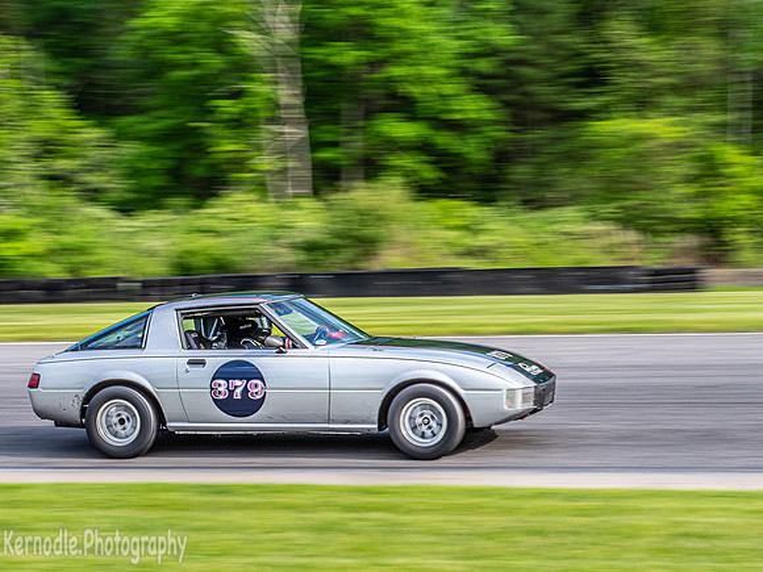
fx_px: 2034
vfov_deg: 16.0
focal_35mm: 92
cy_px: 321
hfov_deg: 21.2
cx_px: 325
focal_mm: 40
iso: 200
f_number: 11
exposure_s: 1/125
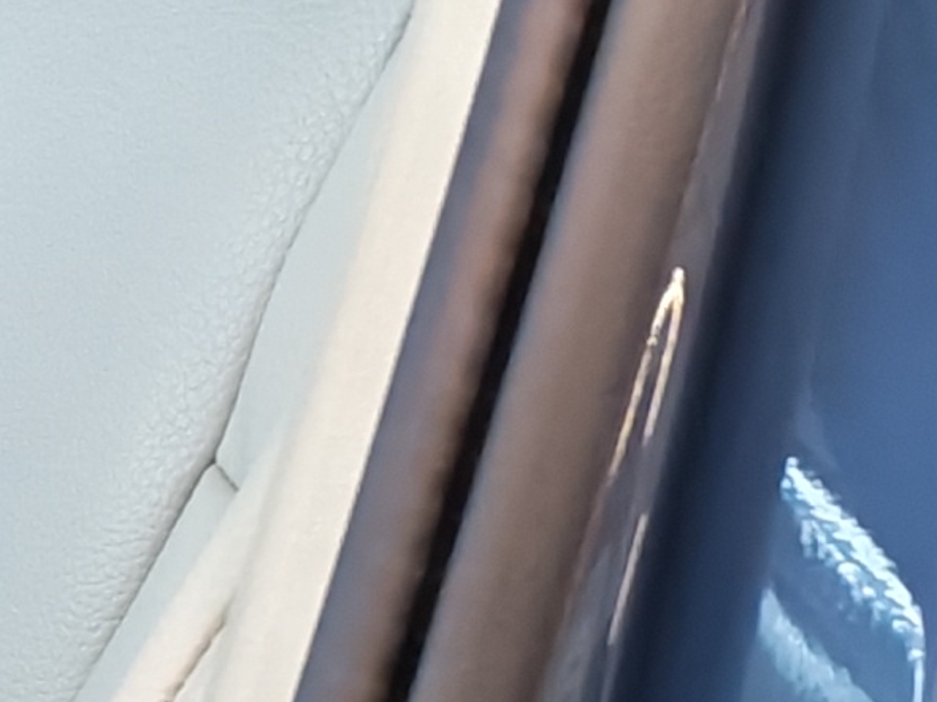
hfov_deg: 8.0
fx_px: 5440
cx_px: -2185
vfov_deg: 7.2
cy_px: 1233
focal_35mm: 201
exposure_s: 1/100
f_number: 1.9
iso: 379
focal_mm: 6.12
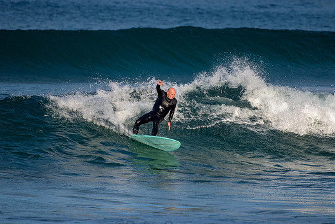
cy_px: 118
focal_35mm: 674
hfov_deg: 3.1
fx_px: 6271
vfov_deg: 2.0
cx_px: 168
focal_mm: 500
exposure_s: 1/2000
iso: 140
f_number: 5.6
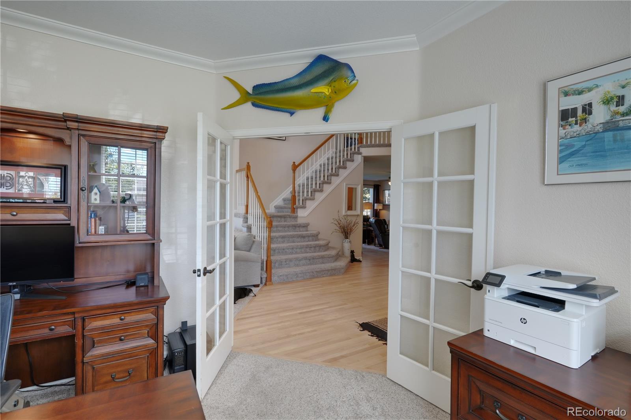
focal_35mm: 17
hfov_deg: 93.3
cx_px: 316
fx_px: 298
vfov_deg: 70.4
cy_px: 210
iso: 400
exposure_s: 1/40
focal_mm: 17
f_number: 8
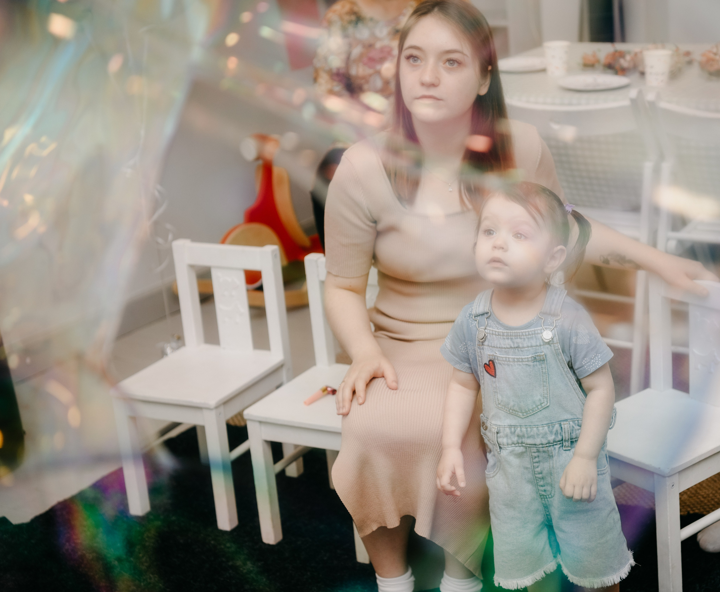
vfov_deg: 23.8
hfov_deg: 28.6
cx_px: 460
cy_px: 285
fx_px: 1407
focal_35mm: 65
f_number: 3.5
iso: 160
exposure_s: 1/160
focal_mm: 55
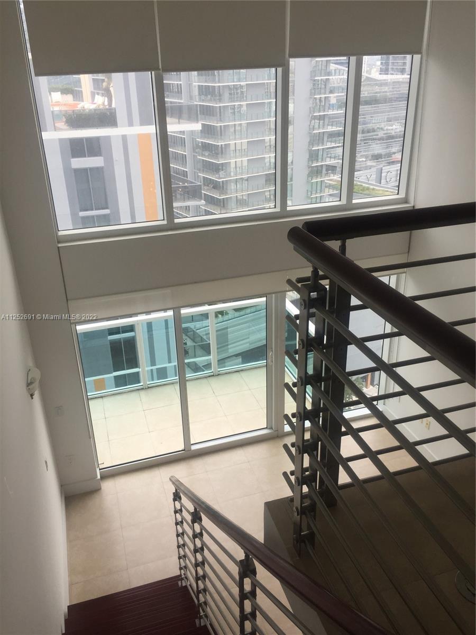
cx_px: 238
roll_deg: +0.9
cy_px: 318
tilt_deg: -24.7
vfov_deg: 61.7
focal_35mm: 29
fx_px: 532
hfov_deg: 48.2
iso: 32
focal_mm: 4.15
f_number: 2.2
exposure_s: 1/172
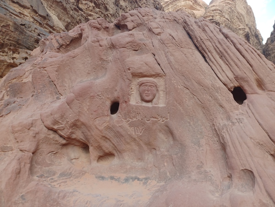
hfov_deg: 69.4
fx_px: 199
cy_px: 104
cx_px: 138
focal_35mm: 25
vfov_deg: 54.9
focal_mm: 4.6
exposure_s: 1/50
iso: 50
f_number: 1.8
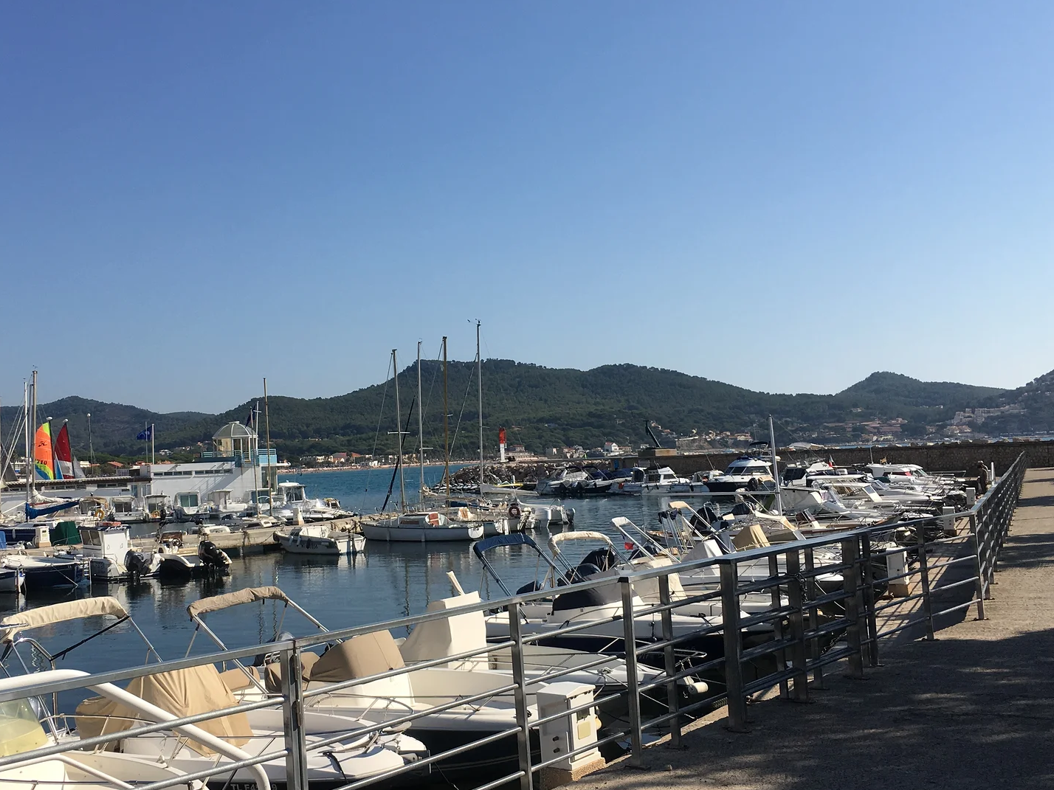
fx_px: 1187
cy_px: 405
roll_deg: +2.7
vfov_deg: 36.8
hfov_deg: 47.5
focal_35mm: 39
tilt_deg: +3.0
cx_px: 410
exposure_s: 1/2481
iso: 25
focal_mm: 4.15
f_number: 2.2
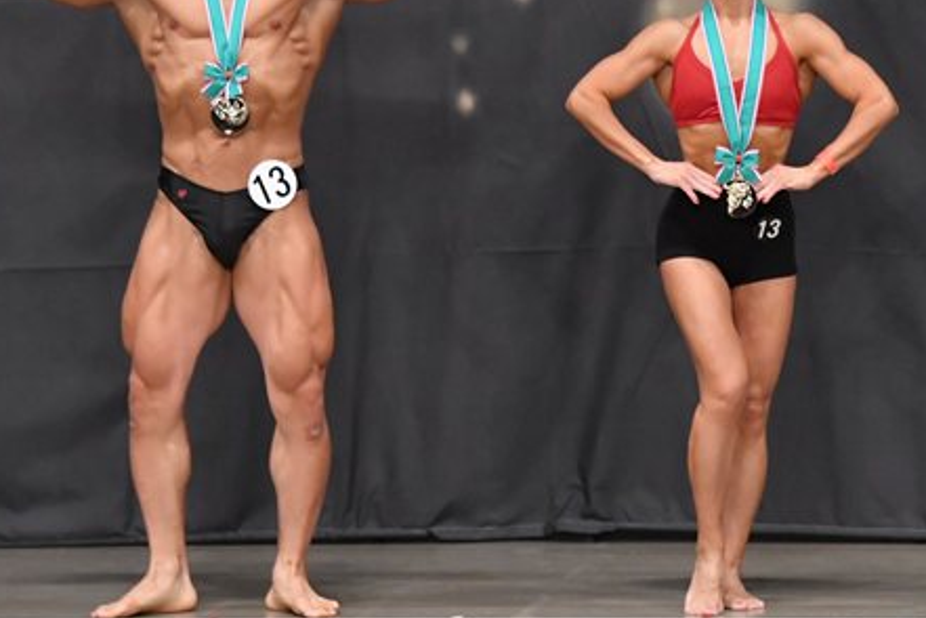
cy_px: 193
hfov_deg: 5.8
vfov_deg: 3.9
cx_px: 686
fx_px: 9131
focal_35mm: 355
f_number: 5.6
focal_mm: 135
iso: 5000
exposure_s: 1/400
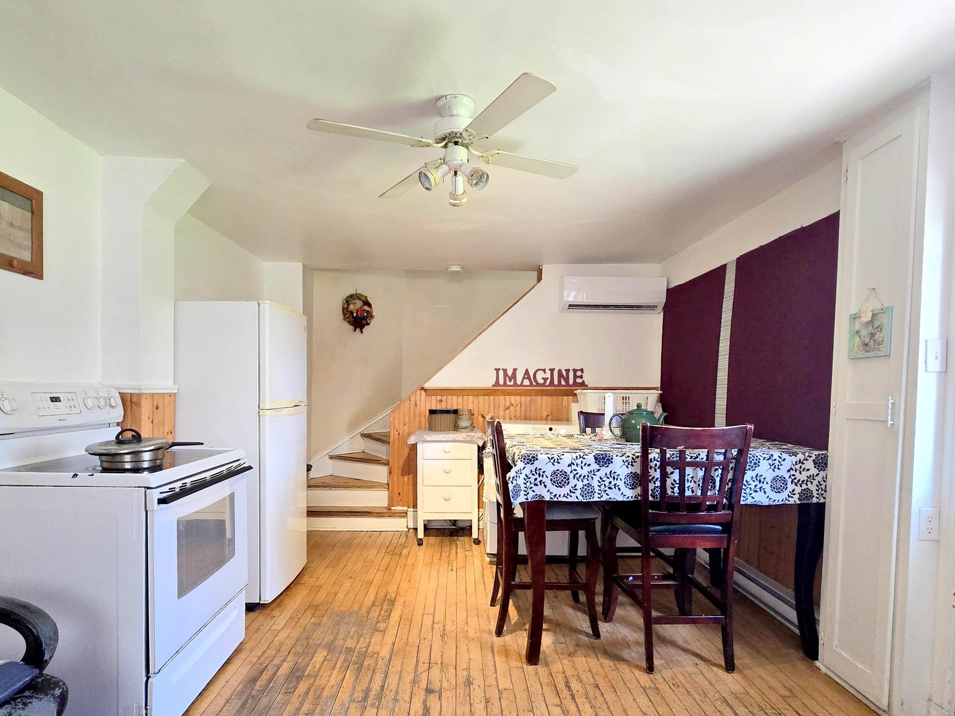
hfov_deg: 94.5
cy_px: 401
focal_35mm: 16
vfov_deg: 77.8
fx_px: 441
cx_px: 468
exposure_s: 1/60
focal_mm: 2.2
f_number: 2.2
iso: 320
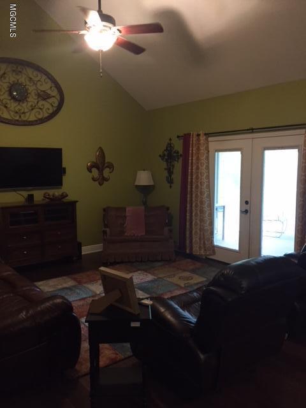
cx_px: 153
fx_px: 342
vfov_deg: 61.7
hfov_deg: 48.2
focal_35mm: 29
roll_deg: +0.7
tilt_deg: -6.3
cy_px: 204
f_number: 2.2
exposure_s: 1/15
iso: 250
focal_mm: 4.15
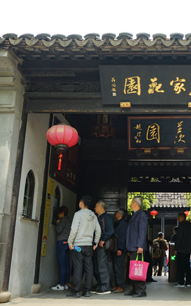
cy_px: 153
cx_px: 160
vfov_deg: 46.2
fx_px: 358
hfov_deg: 29.0
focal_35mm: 43
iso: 100
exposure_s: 1/80
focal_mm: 28
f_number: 7.1
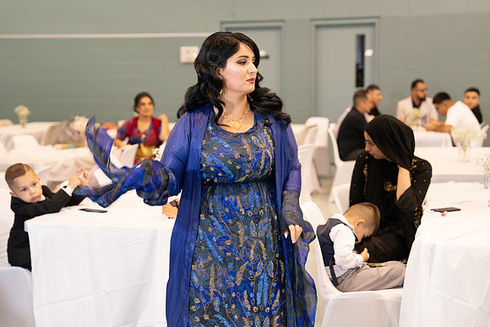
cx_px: 245
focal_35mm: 58
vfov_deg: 23.4
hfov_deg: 34.5
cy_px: 164
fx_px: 790
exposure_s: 1/160
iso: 1250
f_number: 2.8
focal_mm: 58
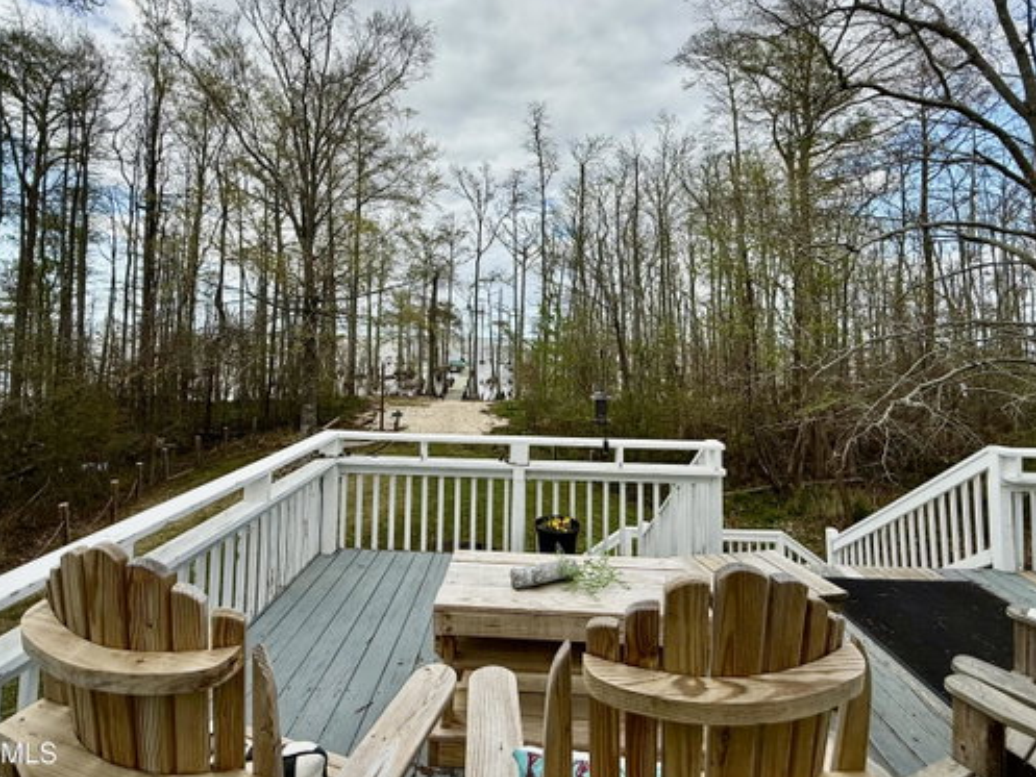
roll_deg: -1.1
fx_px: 539
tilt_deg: +4.4
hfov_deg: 87.7
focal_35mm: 18
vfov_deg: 70.7
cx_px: 510
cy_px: 300
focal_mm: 2.22
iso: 50
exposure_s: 1/1033
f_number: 2.2
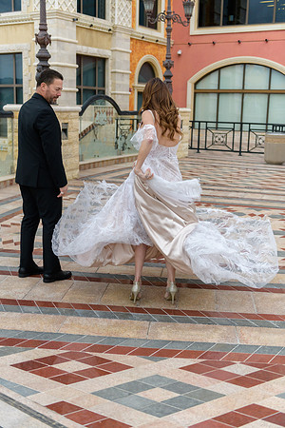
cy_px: 214
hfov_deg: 30.5
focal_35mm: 44
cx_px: 142
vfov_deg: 44.5
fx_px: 522
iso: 400
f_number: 2.8
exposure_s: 1/3200
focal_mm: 44
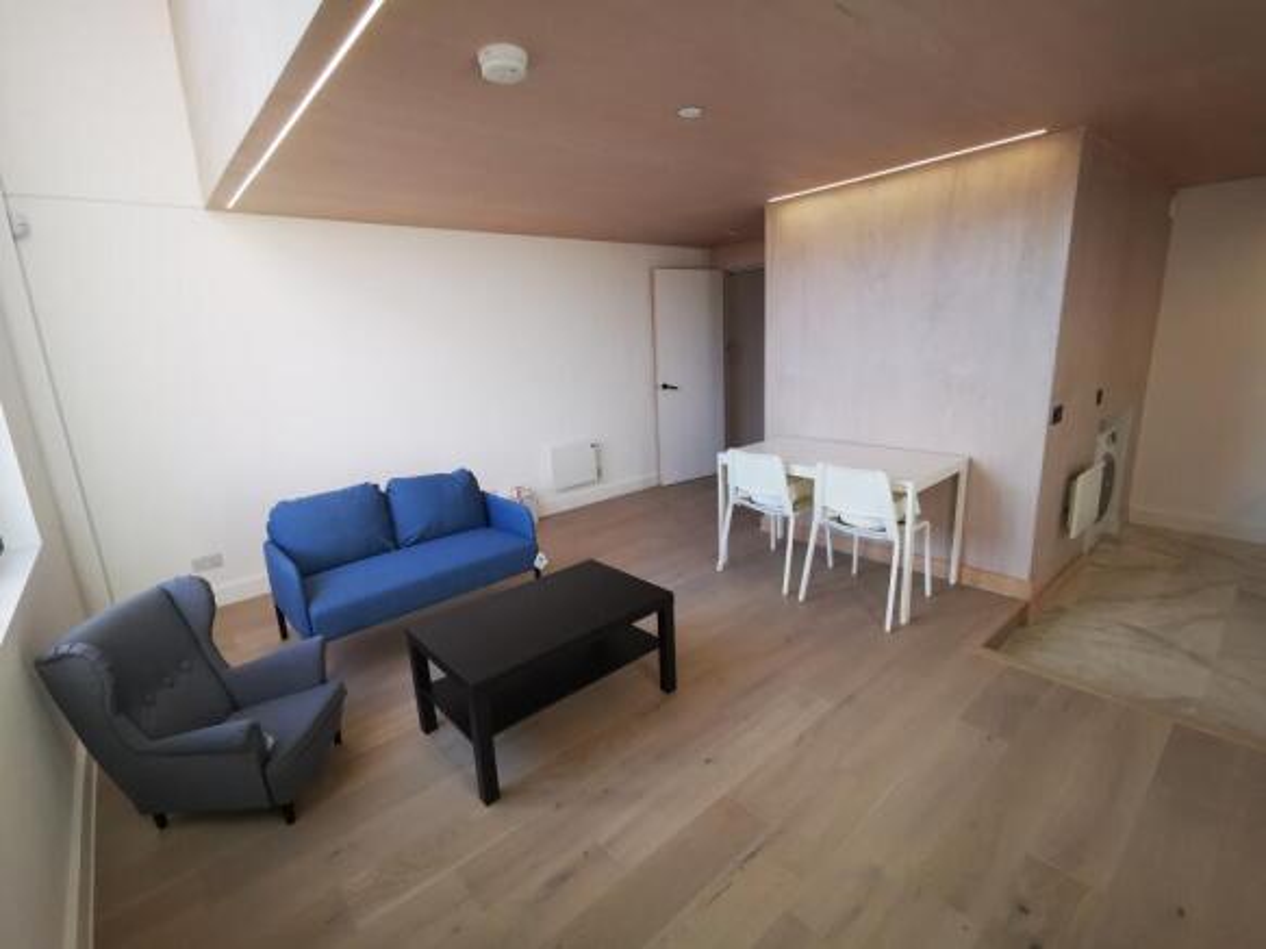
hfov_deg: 94.5
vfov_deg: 78.1
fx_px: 585
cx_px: 633
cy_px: 474
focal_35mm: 16
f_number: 2.2
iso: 125
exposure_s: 1/120
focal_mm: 2.35
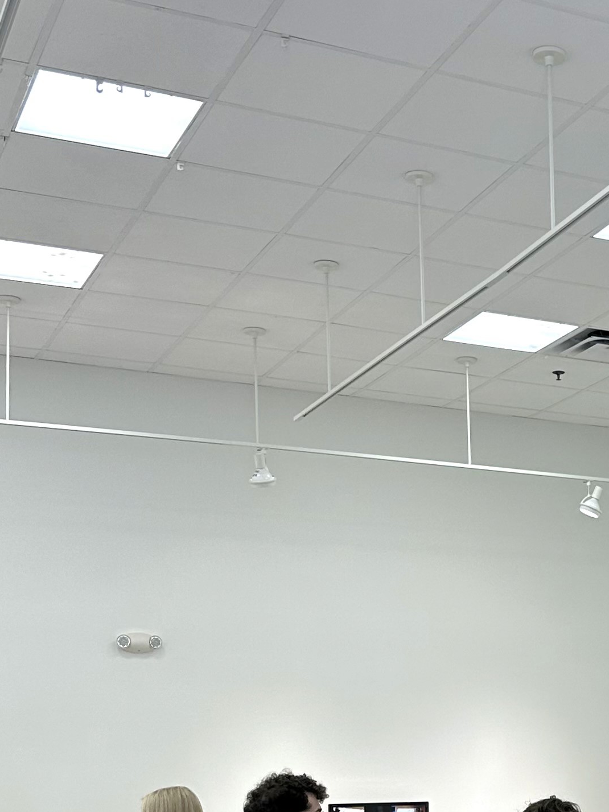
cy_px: 696
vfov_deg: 28.5
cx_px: 699
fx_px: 1548
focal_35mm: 66
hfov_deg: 21.0
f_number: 1.78
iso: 80
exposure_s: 1/120
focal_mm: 6.86
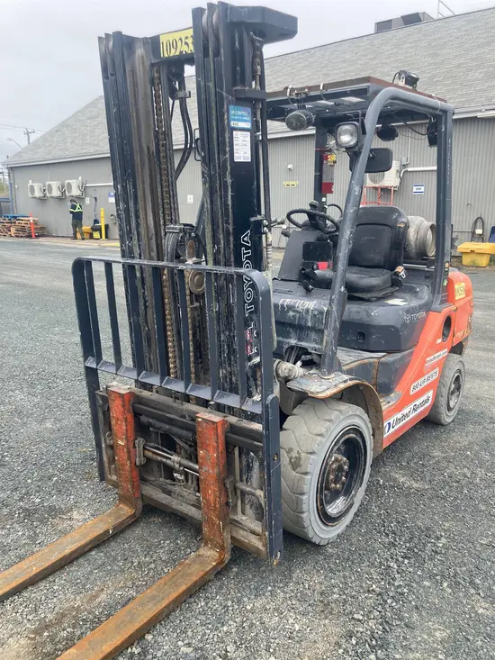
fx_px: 534
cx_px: 248
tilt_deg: -10.3
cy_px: 330
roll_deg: -1.3
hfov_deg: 49.8
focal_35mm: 28
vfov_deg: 63.4
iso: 32
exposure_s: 1/471
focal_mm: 3.99
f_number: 1.8
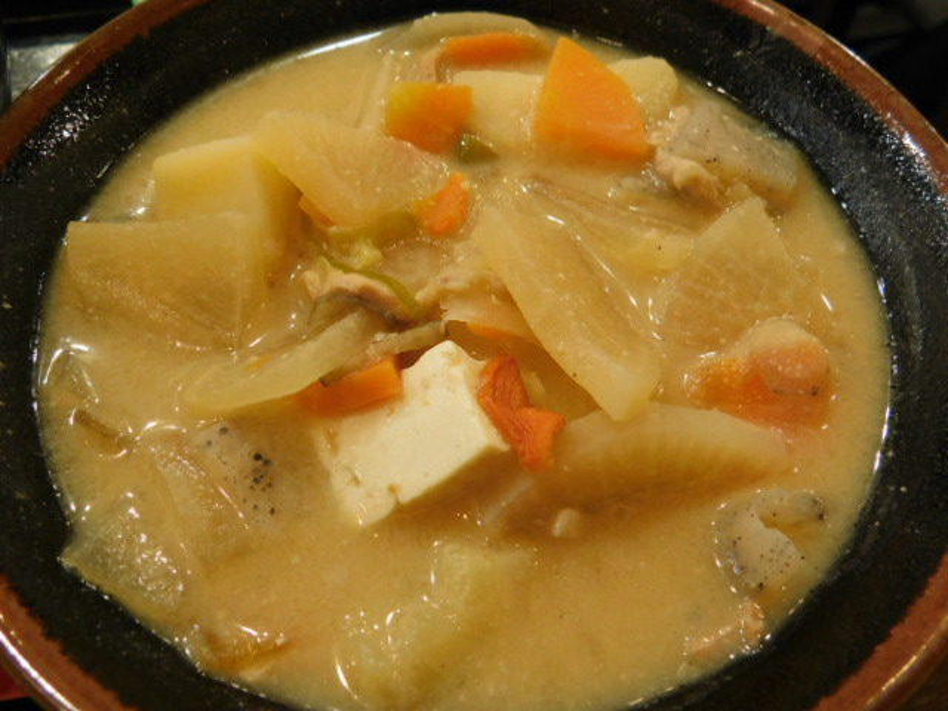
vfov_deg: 46.8
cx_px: 474
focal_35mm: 30
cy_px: 356
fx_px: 822
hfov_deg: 60.0
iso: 320
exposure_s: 1/30
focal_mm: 5.3
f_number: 3.2
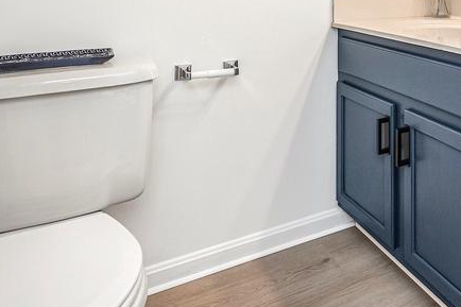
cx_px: 363
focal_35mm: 33
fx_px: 422
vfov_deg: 35.8
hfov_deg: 53.7
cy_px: -5
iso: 200
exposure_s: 1/80
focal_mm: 14
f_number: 4.5
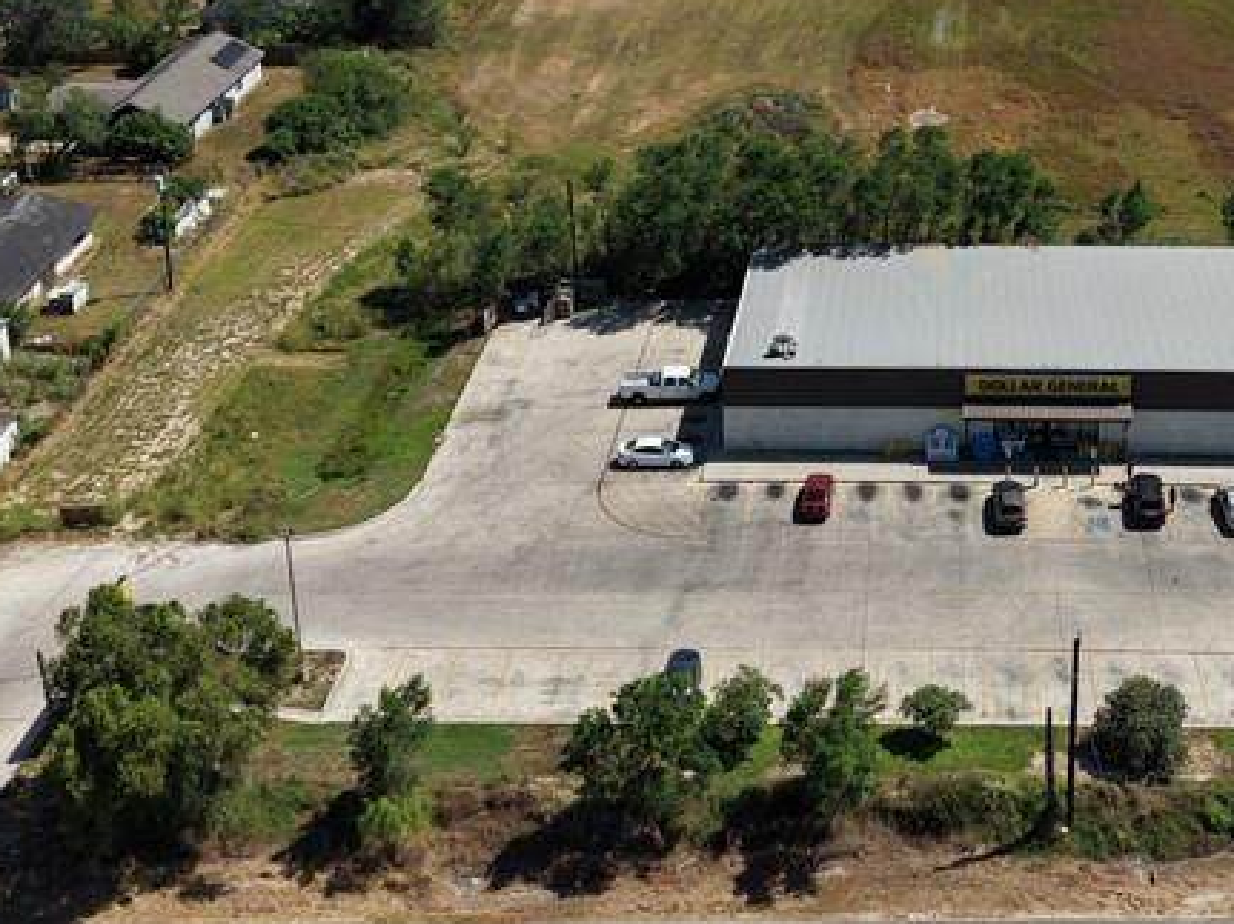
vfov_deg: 24.8
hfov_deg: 33.3
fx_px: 2031
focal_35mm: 57
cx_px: 890
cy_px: 66
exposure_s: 1/6000
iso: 170
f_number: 1.8
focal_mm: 8.67
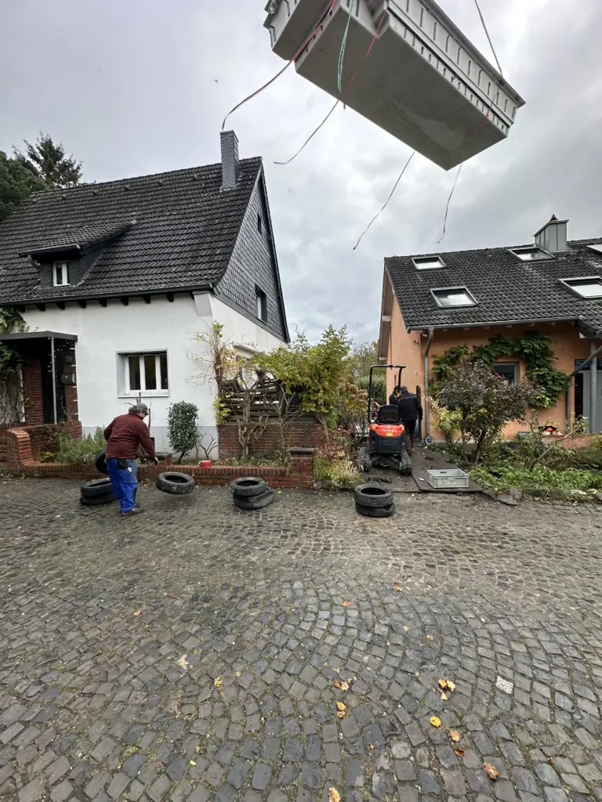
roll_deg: -0.3
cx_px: 301
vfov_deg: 102.1
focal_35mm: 14
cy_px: 401
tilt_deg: +1.4
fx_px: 325
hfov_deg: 85.7
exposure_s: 1/487
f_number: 2.2
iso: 40
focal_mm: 2.22
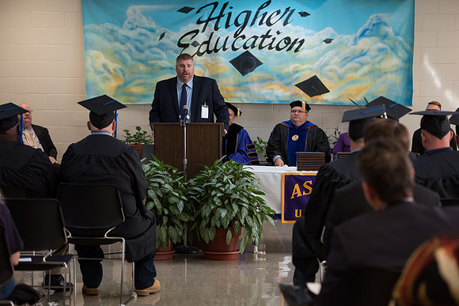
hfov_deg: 22.1
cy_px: 153
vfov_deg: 14.9
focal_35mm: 92
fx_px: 1173
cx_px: 230
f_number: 3.5
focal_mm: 92
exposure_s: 1/200
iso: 2000
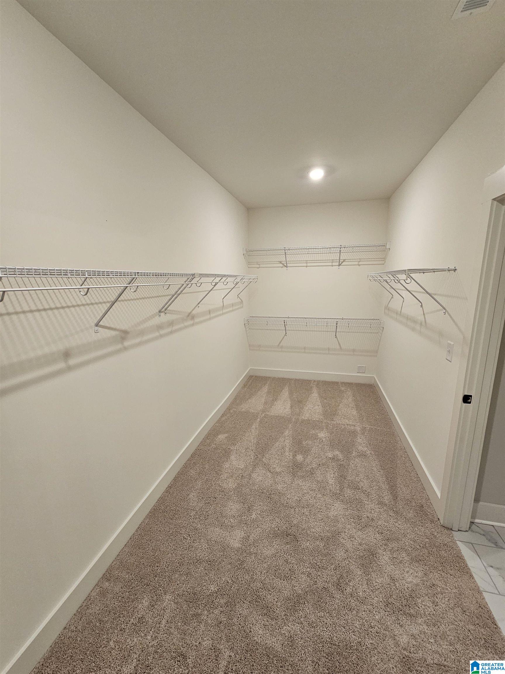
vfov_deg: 106.2
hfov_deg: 89.9
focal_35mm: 13
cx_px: 252
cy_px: 337
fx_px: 253
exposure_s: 1/60
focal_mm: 2.2
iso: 200
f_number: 2.2
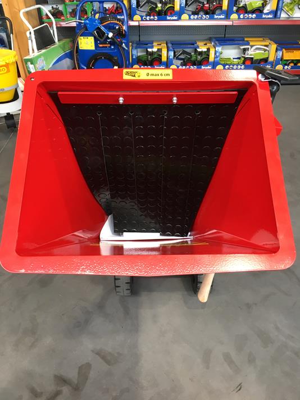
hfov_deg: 48.2
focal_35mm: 29
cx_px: 150
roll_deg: +0.5
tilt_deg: -37.4
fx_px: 335
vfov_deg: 61.7
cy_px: 200
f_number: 2.2
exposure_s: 1/33
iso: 80
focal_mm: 4.15
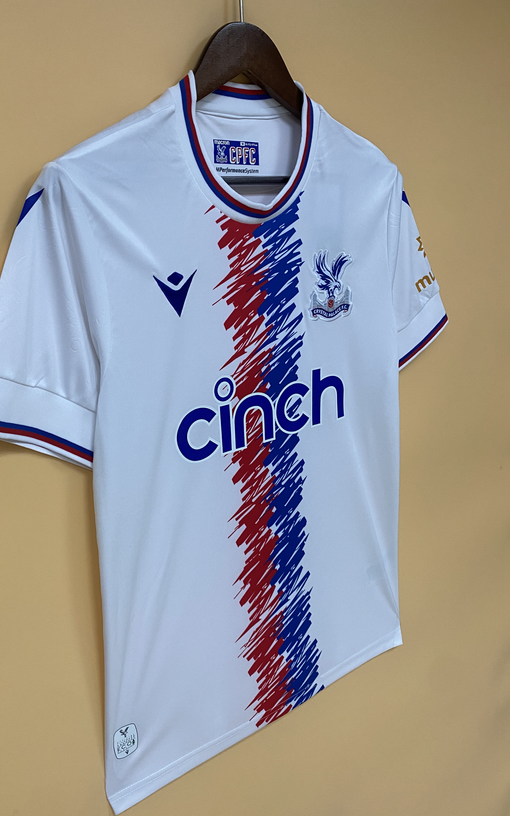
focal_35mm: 28
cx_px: 203
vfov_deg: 66.5
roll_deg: +2.4
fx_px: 623
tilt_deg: -14.7
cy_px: 414
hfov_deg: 44.3
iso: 80
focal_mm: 4.25
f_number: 1.8
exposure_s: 1/50
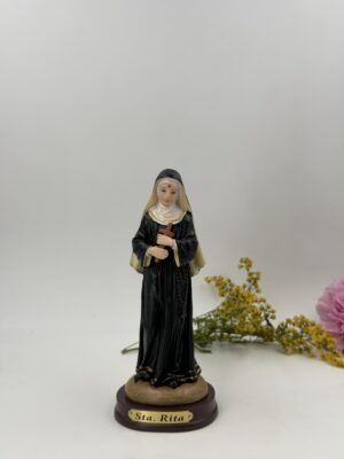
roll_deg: -0.8
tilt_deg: -10.8
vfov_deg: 39.7
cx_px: 172
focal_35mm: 48
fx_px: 636
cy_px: 230
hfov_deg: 30.3
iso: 64
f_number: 1.78
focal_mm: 6.76
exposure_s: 1/2273
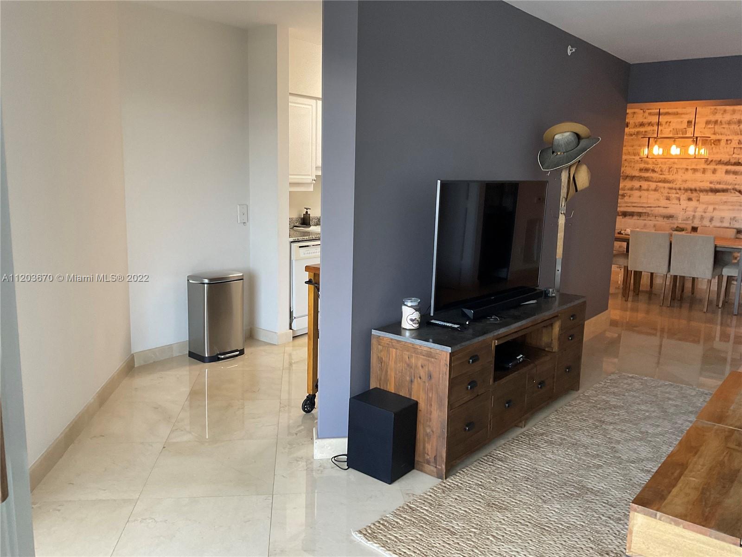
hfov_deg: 61.7
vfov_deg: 48.2
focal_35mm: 29
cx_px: 371
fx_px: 622
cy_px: 278
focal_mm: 3
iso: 125
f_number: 1.8
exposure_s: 1/60
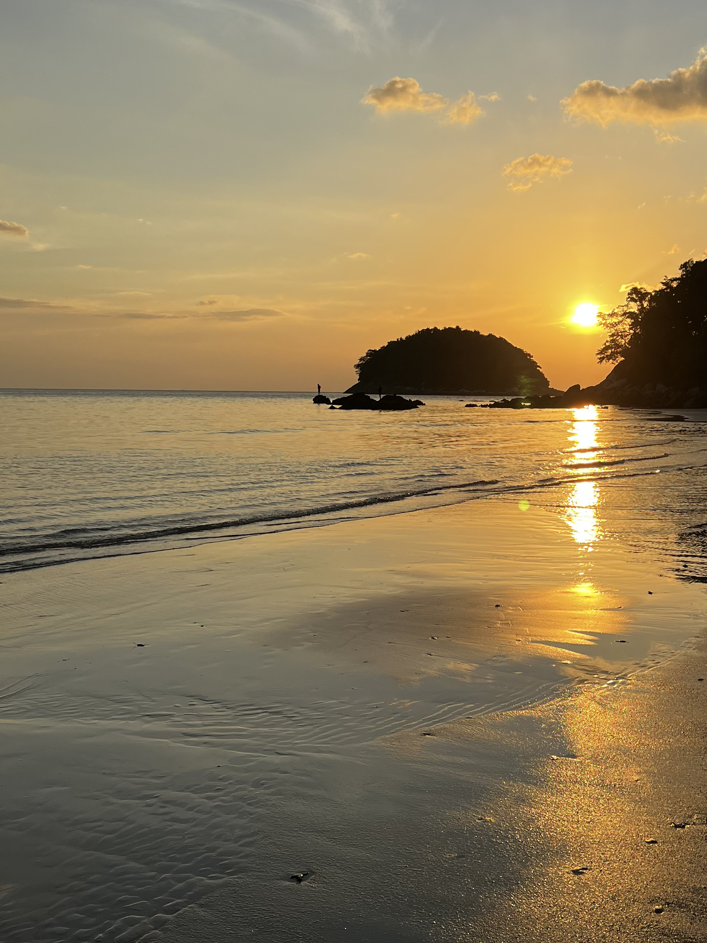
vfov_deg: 44.7
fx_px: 1144
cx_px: 557
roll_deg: -0.2
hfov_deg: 33.4
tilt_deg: -0.1
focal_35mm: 42
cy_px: 408
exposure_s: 1/6579
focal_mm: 5.7
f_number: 1.5
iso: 50
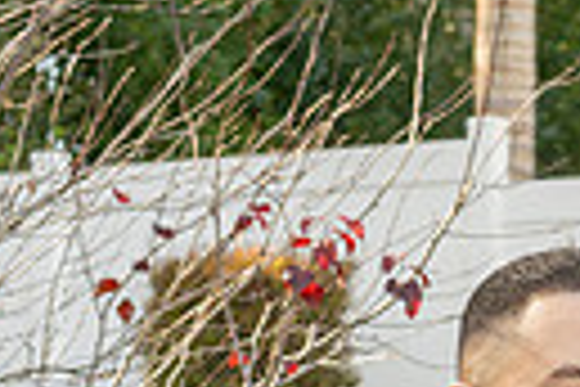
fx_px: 3754
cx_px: 337
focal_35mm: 233
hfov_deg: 8.8
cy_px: 799
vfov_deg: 5.7
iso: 320
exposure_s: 1/160
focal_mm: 52
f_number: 6.3
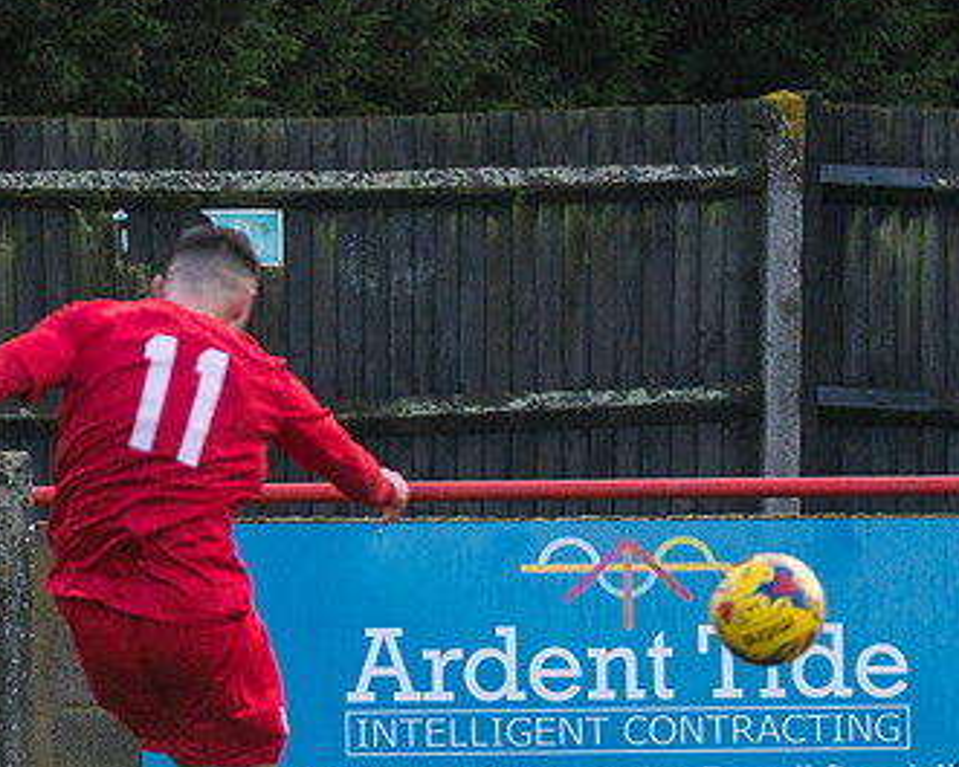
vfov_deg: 2.4
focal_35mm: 656
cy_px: 671
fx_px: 18625
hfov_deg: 2.9
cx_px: 101
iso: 2000
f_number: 2.8
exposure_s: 1/2000
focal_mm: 160
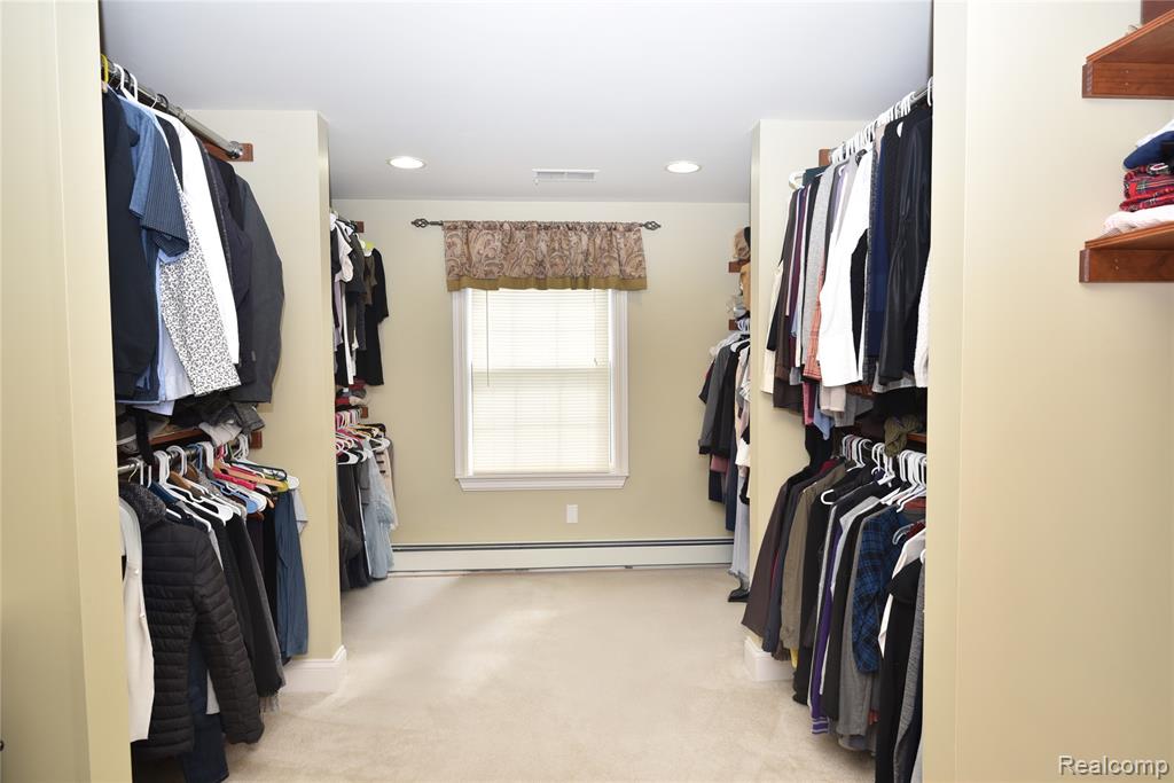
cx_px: 587
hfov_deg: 84.0
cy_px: 392
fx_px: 652
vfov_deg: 61.9
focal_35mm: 20
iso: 320
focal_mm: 20
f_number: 7.1
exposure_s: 1/60
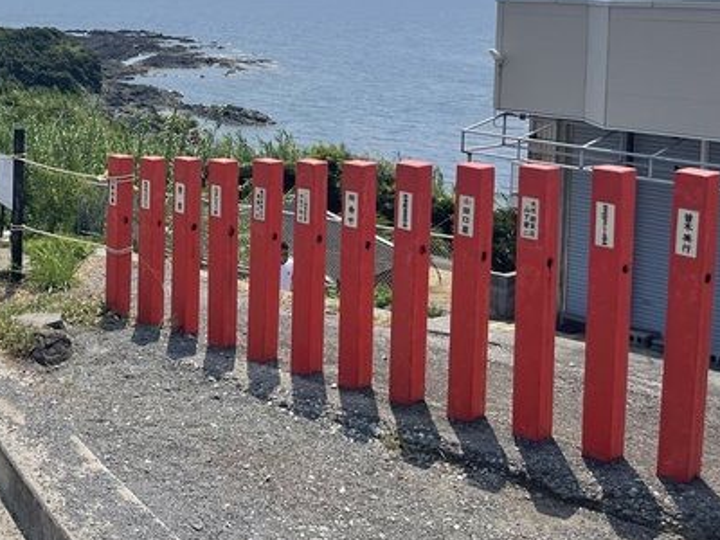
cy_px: 53
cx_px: 19
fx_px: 1061
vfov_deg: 27.5
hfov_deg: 34.5
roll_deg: -2.7
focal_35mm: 51
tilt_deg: -3.5
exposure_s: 1/7407
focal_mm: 5.1
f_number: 1.6
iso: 32
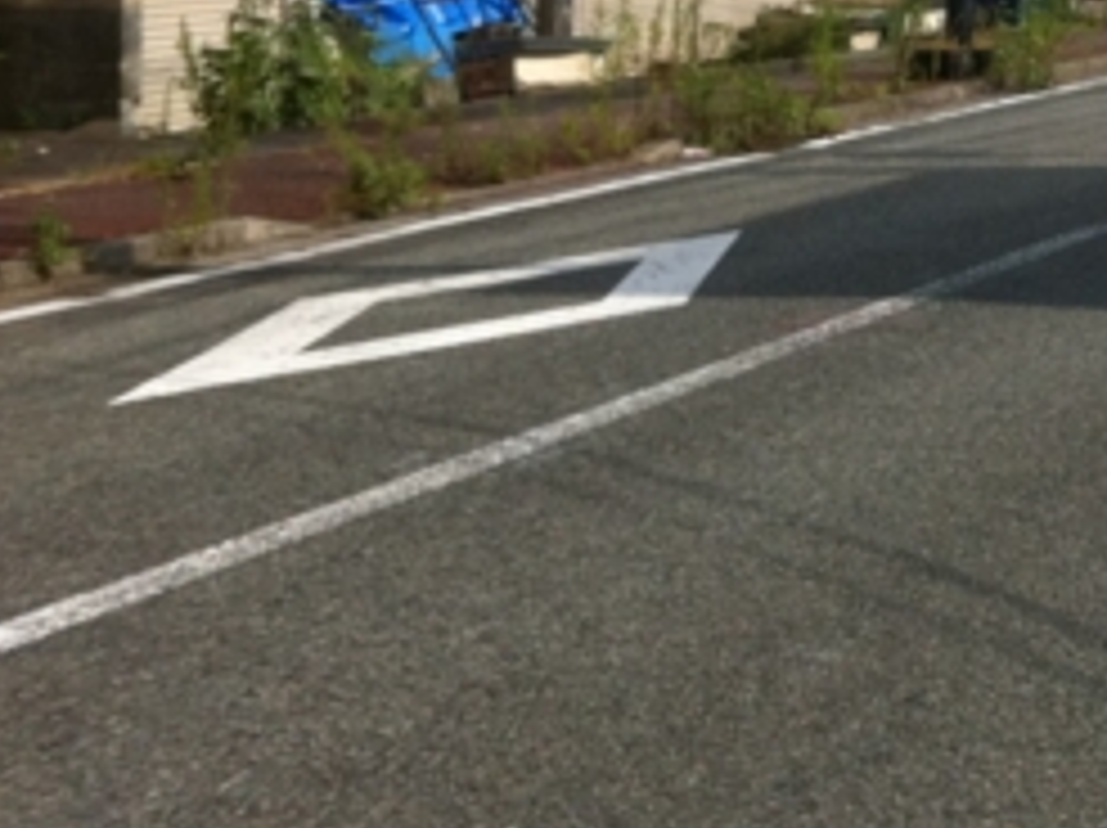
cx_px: 1552
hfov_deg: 16.1
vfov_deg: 12.7
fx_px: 3642
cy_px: -90
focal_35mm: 114
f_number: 2.8
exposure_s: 1/1257
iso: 80
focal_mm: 3.85
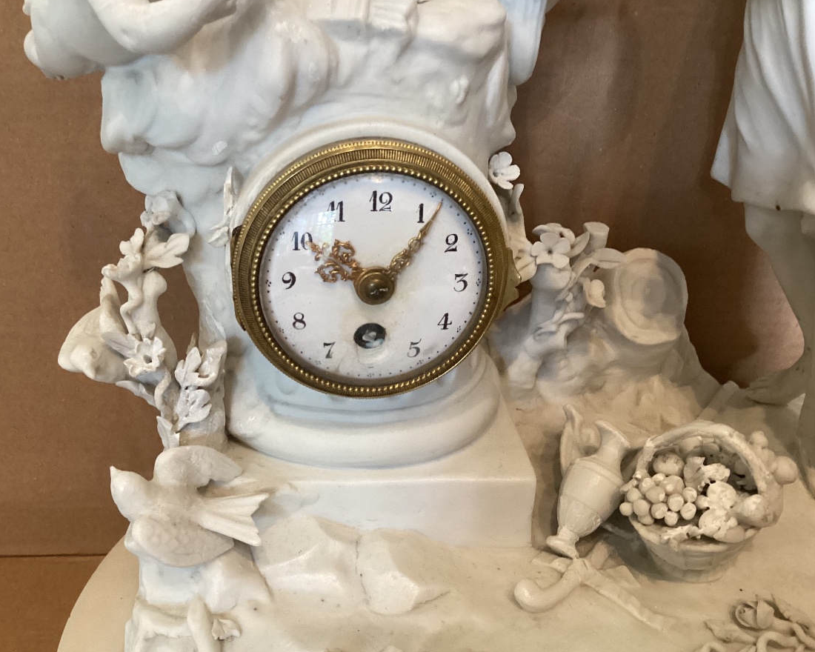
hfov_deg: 54.2
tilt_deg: -23.1
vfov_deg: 44.5
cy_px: 329
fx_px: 796
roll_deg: -4.6
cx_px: 384
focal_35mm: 33
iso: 320
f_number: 2.4
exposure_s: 1/33
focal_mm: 3.3
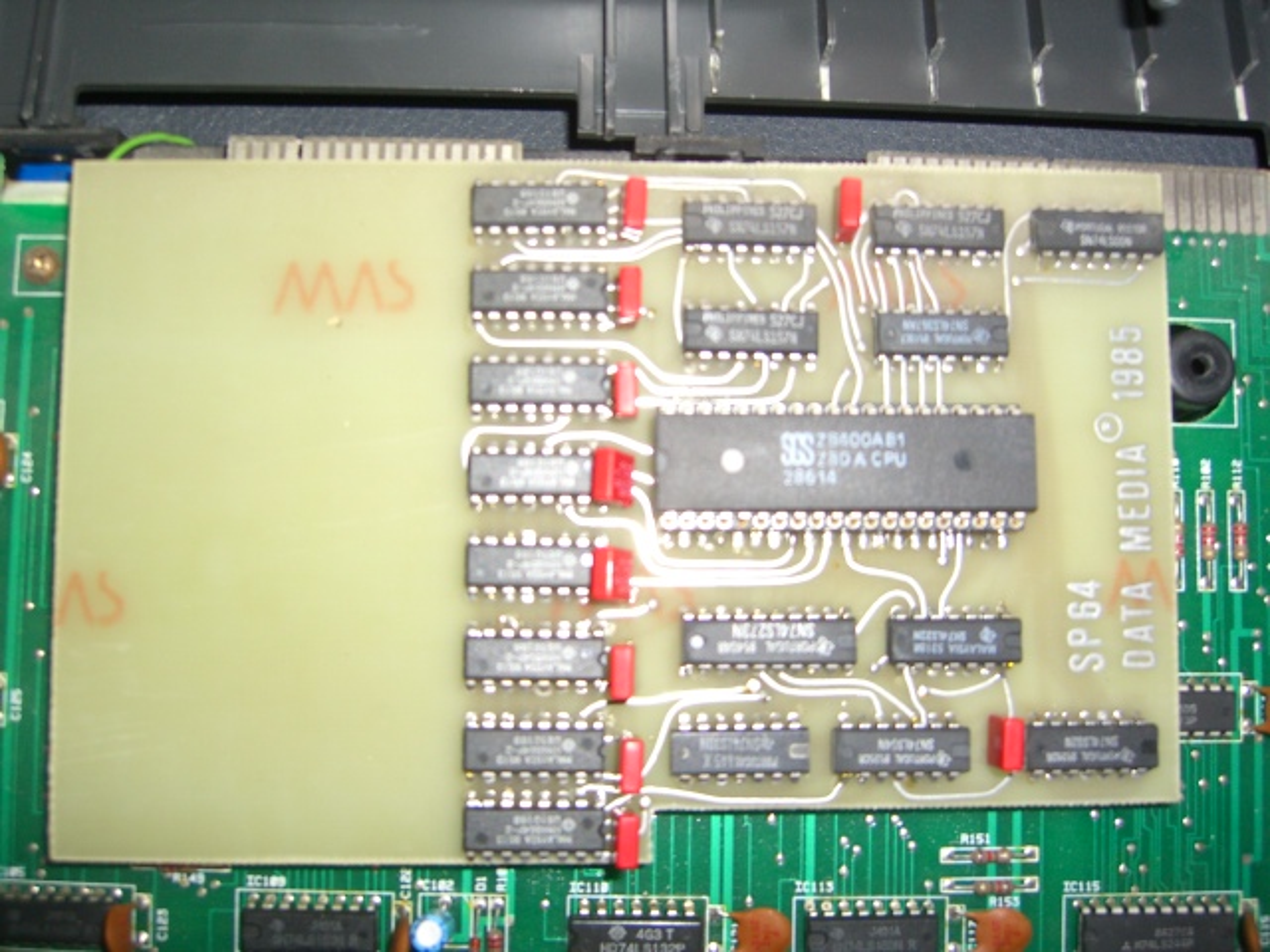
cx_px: 635
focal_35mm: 38
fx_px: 1394
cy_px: 476
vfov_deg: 37.7
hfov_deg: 49.0
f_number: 2.8
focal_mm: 7.9
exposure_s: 1/60
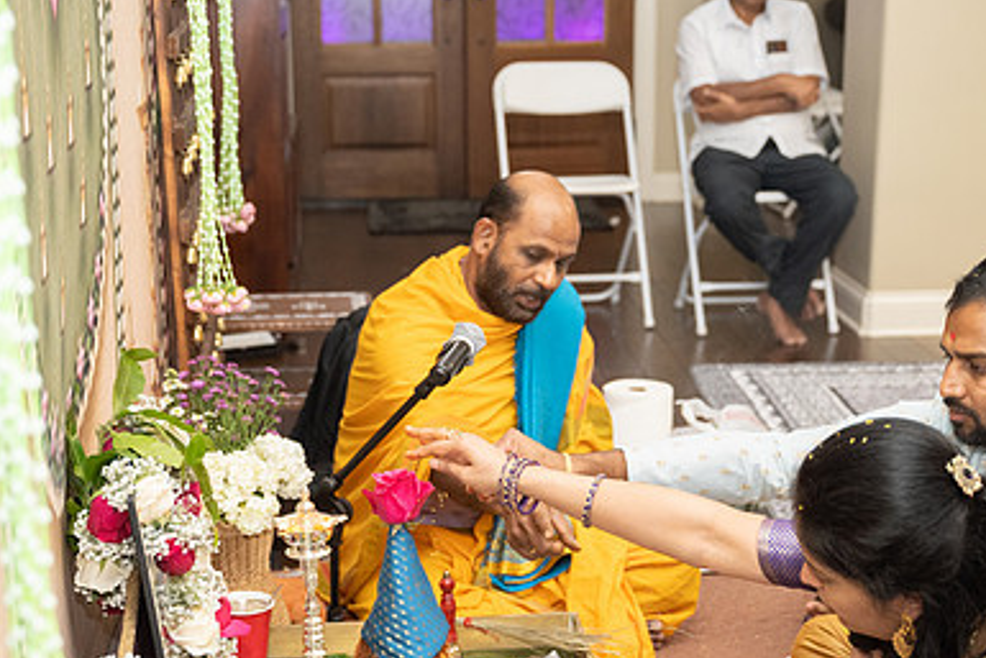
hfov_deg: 30.9
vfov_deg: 20.9
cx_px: 494
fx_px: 1781
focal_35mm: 65
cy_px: 403
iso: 1000
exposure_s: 1/160
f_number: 3.2
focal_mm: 43
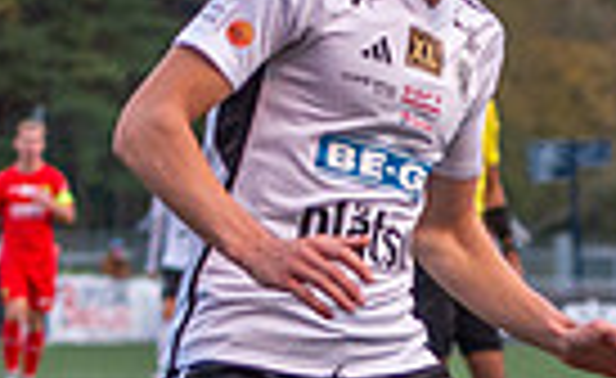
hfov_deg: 4.5
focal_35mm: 463
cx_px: 1338
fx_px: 7732
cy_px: 697
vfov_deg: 2.8
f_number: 3.2
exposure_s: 1/1250
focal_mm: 82
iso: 2000
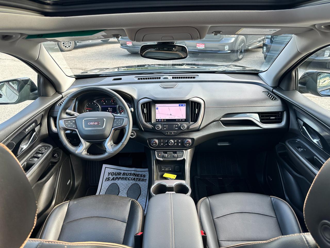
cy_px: 124
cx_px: 165
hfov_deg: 71.6
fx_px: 229
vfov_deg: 56.8
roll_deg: +2.2
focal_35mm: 24
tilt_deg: -24.7
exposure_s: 1/121
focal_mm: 6.86
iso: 64
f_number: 1.78
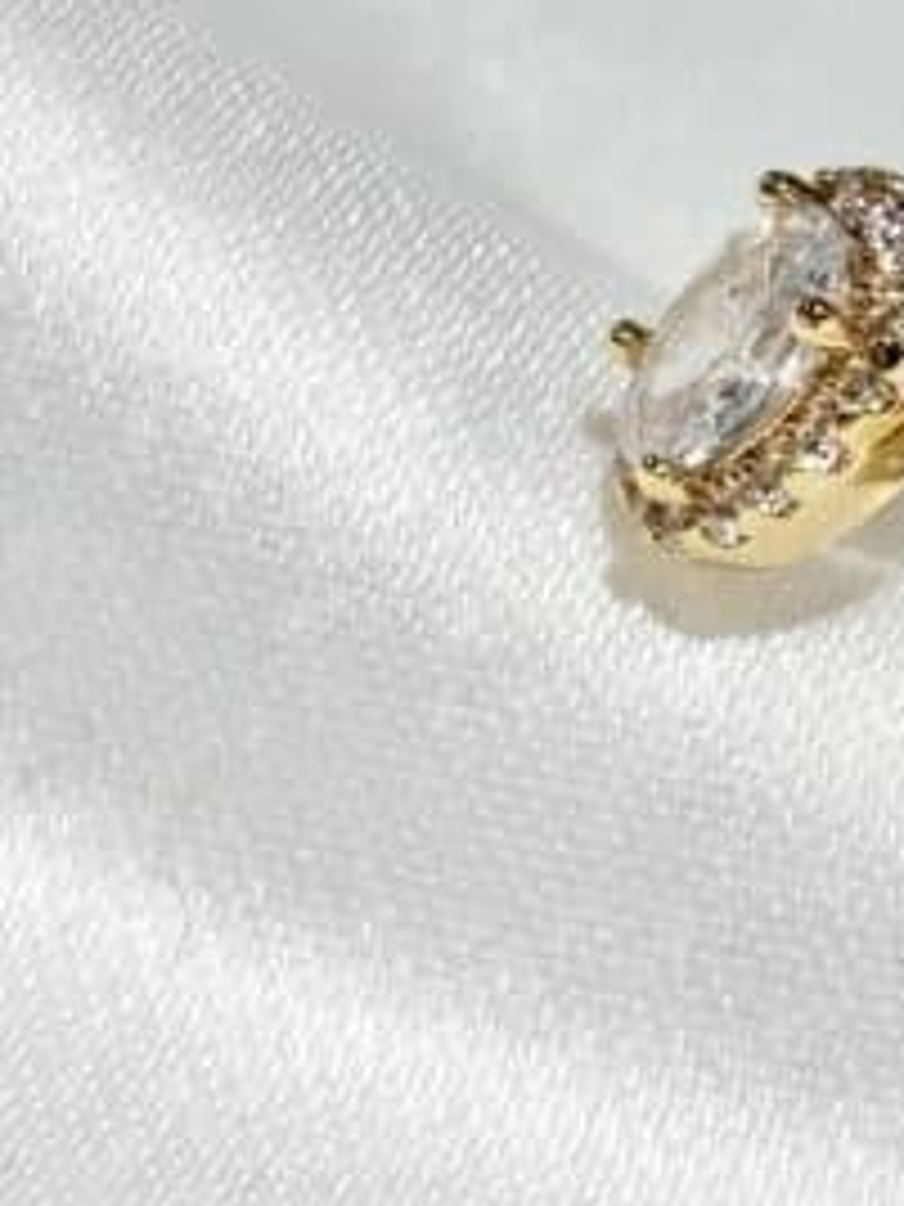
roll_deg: +6.6
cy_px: 346
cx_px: 1151
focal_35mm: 199
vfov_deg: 9.9
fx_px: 6929
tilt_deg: -26.1
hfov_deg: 7.4
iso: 32
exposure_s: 1/384
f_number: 1.6
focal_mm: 5.96
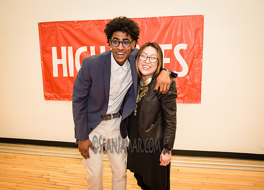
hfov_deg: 57.7
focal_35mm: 32
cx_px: 129
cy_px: 92
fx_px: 239
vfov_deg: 43.3
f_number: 3.5
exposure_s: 1/400
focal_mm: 27
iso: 4000
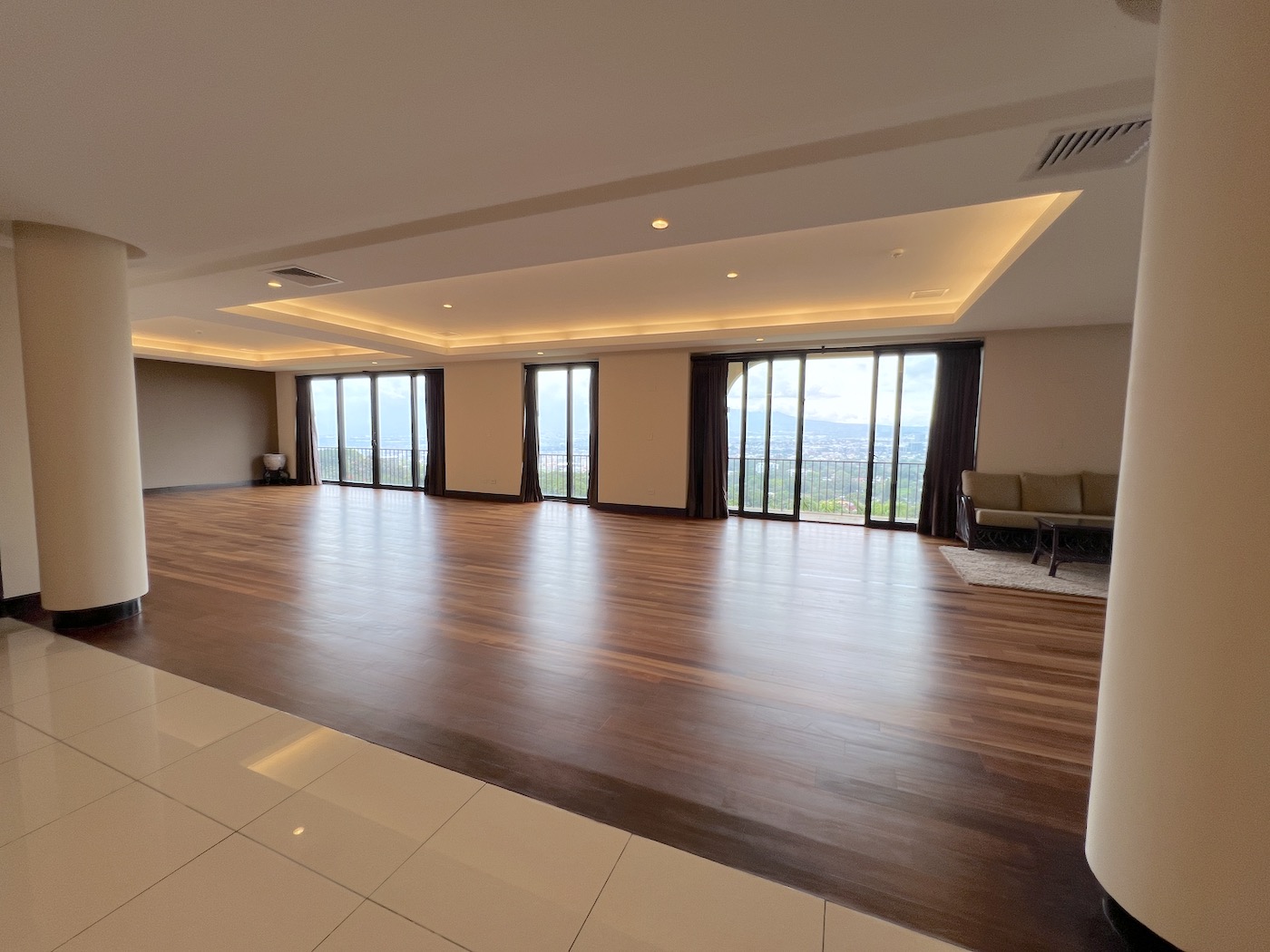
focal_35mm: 13
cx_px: 635
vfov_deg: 89.9
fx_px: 477
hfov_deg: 106.2
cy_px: 476
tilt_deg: -5.4
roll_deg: -0.3
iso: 32
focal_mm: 1.57
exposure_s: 1/183
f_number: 1.8
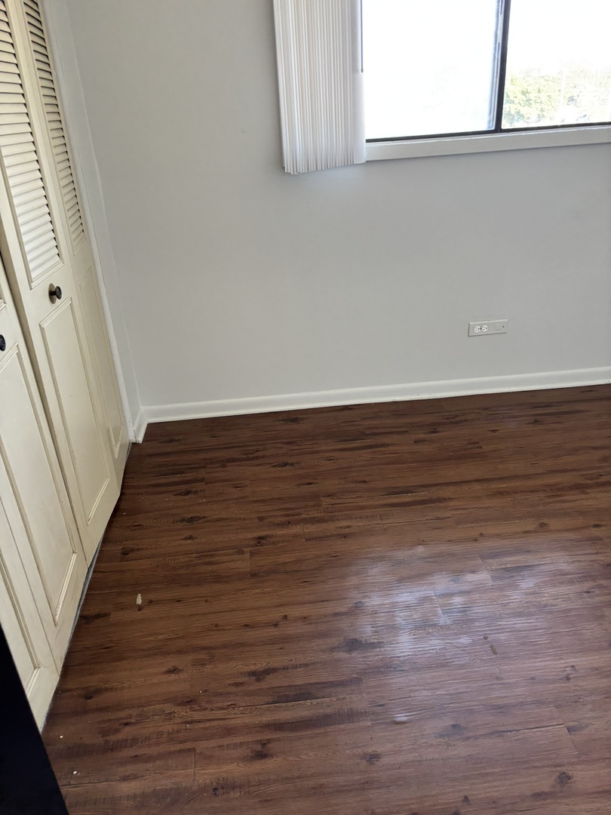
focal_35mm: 26
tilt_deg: -26.4
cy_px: 408
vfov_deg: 67.3
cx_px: 306
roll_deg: +2.2
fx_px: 612
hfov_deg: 53.1
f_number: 1.6
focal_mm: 5.96
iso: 200
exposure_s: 1/60
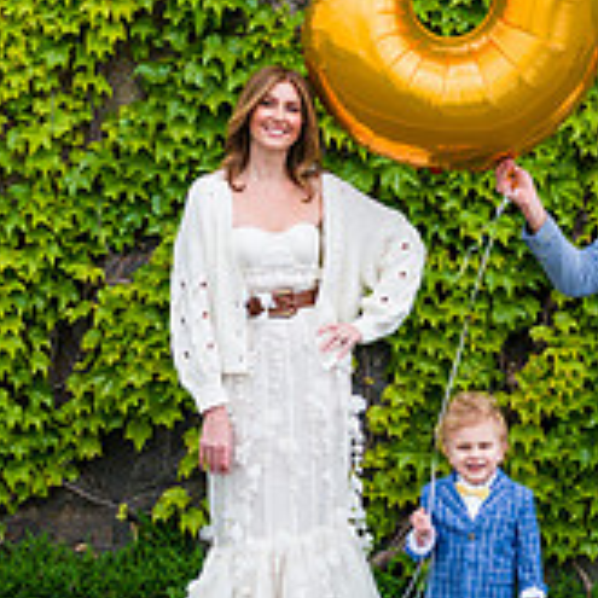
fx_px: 3381
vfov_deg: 10.1
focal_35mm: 173
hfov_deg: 10.1
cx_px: 442
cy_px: 236
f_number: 4.5
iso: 200
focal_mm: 58
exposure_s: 1/640
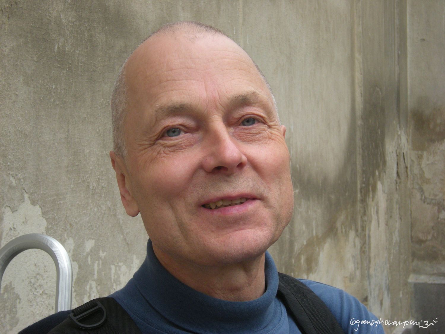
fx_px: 1003
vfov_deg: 18.9
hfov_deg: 25.0
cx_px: 222
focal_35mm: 78
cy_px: 167
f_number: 4.8
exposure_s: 1/124
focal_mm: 13
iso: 169
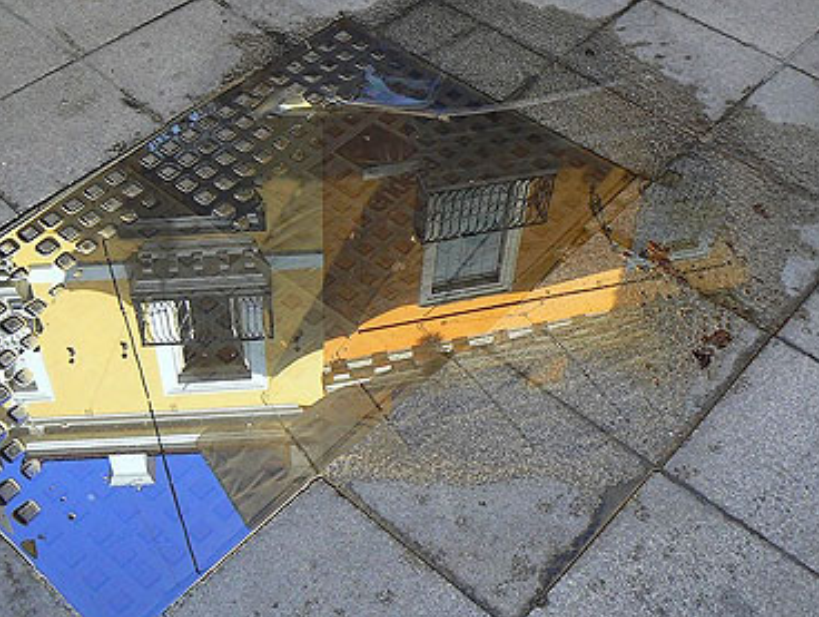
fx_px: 1042
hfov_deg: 42.7
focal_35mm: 44
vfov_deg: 32.9
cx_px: 336
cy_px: 285
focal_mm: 6
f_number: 2.8
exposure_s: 1/50
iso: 100
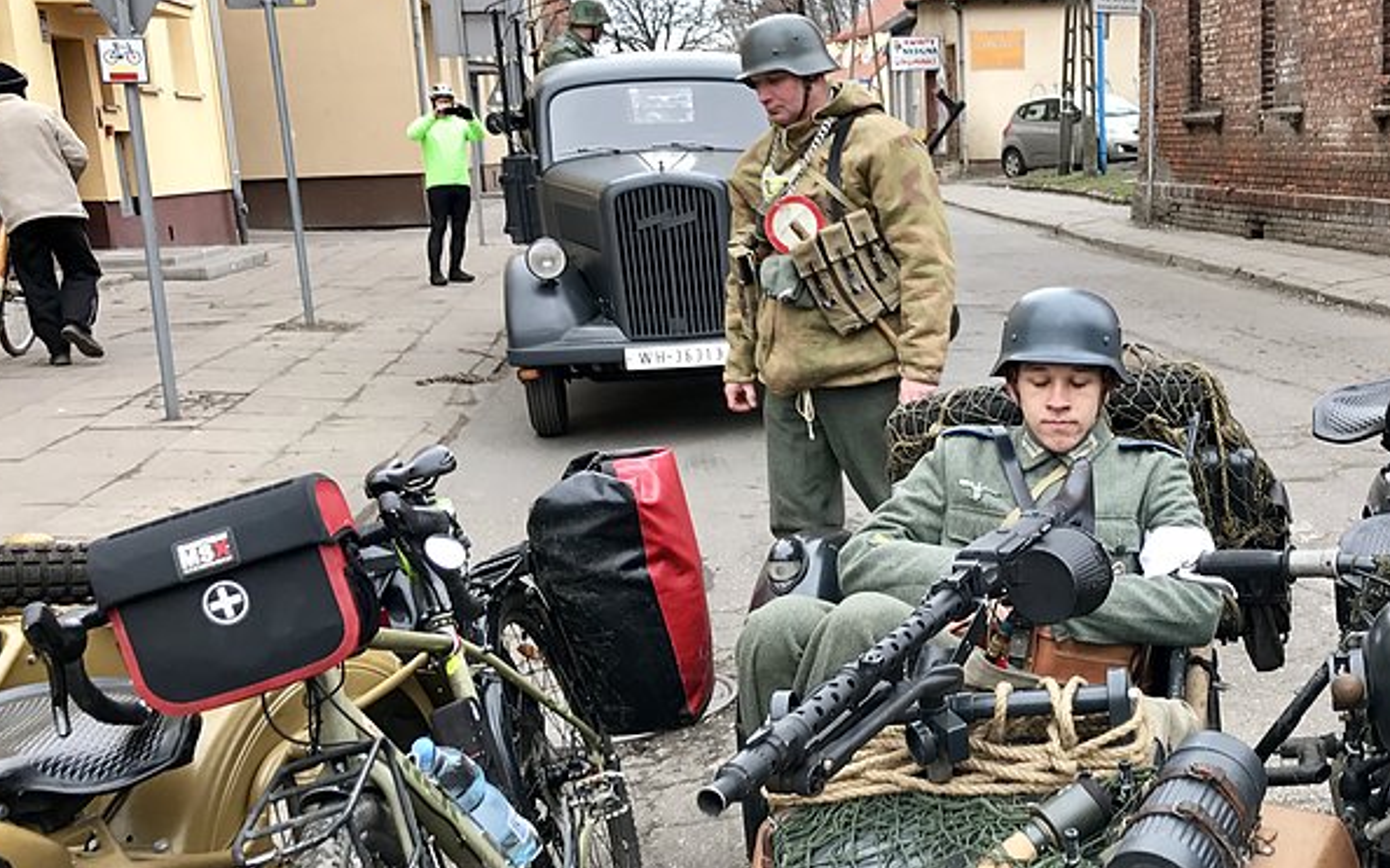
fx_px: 1704
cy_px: 574
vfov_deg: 28.4
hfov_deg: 43.4
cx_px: 980
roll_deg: +1.1
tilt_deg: -13.2
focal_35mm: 45
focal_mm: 3.99
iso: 20
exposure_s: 1/104
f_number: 1.8
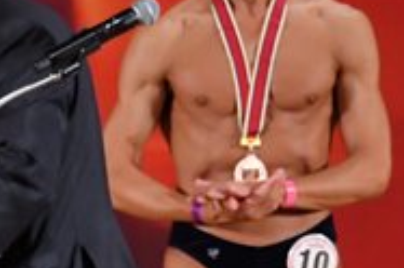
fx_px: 10452
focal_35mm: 933
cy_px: 320
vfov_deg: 1.5
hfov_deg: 2.2
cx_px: -217
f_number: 5.6
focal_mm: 150
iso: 3200
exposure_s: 1/400
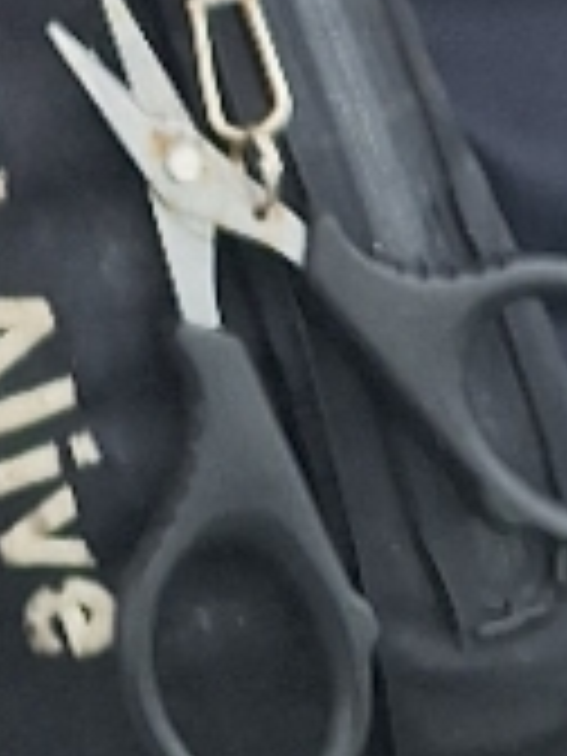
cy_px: -1188
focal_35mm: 175
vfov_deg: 9.7
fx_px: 3822
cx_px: -356
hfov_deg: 8.3
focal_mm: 5.54
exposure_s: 1/501
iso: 40
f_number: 1.8
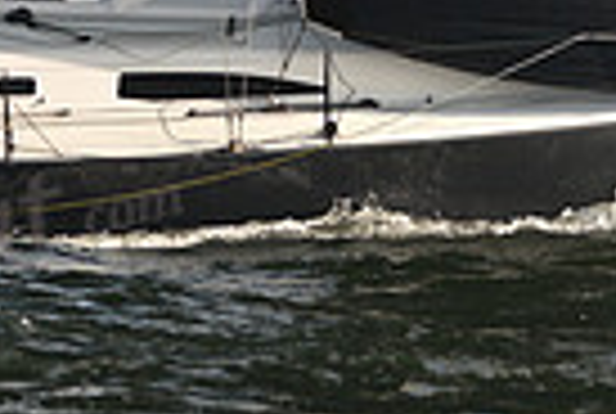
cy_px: -34
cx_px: 418
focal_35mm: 296
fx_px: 5076
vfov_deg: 4.7
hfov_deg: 6.9
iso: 250
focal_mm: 70
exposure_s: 1/2000
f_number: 2.8
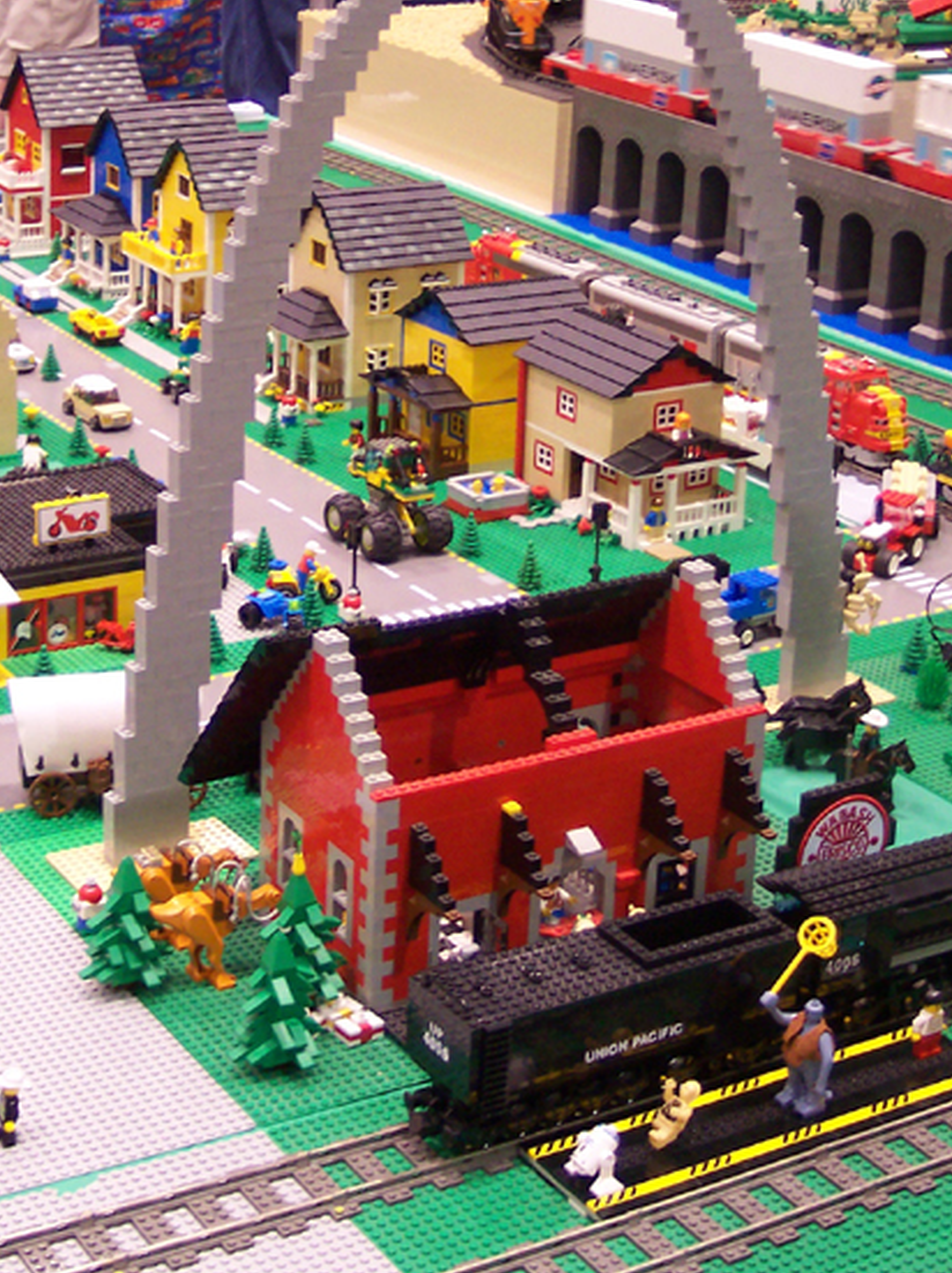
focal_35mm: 69
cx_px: 389
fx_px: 2535
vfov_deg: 27.8
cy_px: 319
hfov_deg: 21.2
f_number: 2.8
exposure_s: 1/30
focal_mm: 8
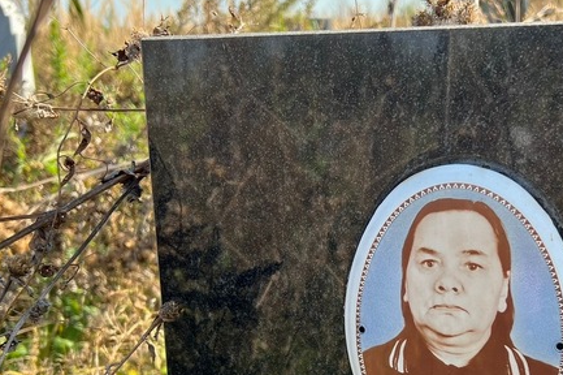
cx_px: 382
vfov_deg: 26.4
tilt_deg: -14.0
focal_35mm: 50
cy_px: 301
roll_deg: +2.6
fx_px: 781
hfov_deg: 39.1
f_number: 1.5
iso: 50
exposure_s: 1/949
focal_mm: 5.7
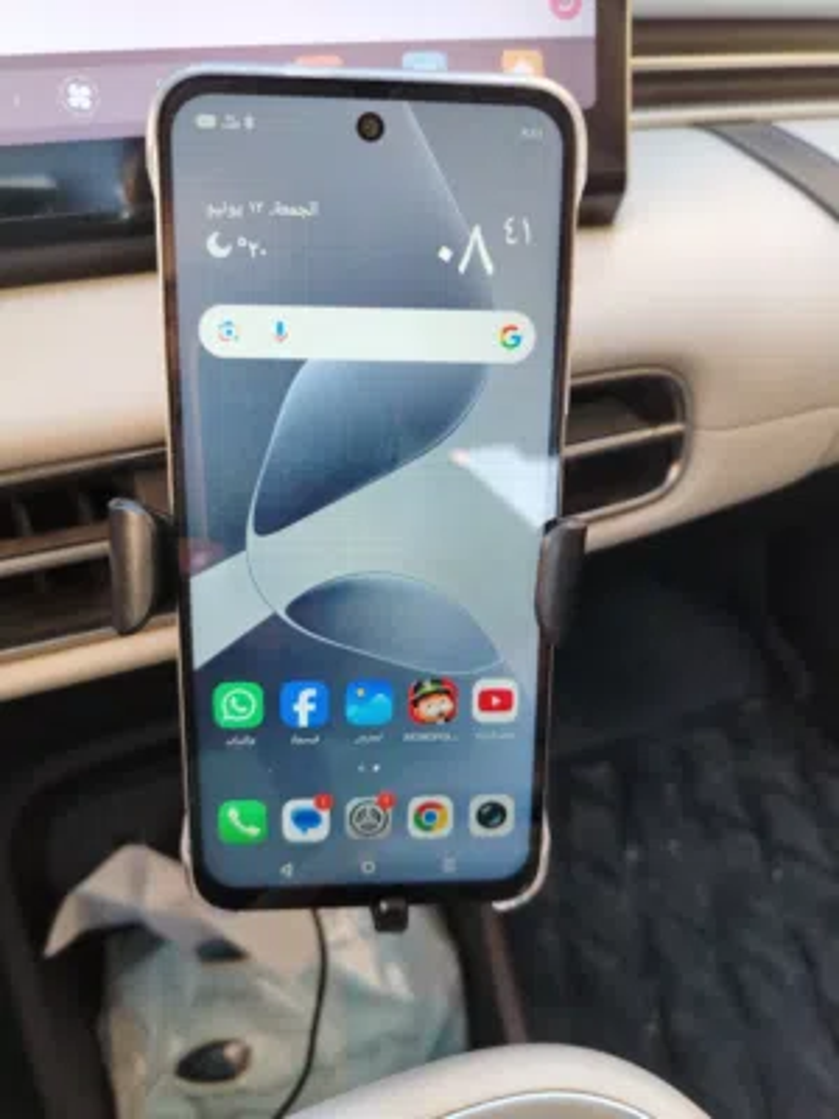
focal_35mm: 24
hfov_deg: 56.8
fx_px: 776
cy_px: 560
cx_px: 420
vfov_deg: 71.6
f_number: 1.75
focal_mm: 5.25
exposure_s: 1/50
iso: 219
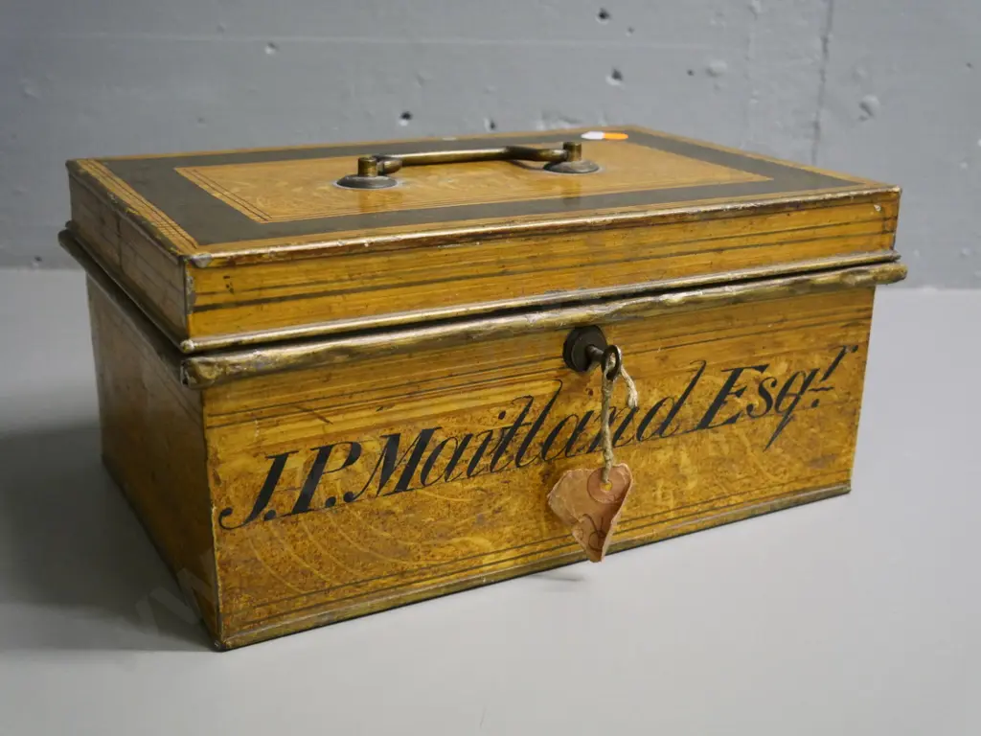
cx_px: 490
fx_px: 1134
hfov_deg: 46.8
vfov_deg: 36.0
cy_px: 368
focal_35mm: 40
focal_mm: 20
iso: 3200
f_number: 4.2
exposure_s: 1/160
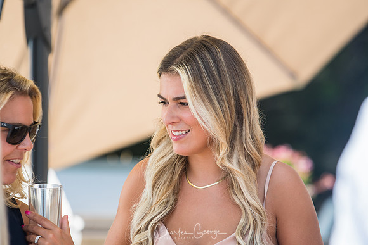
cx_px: 184
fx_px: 3067
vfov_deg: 4.6
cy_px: 122
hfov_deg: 6.9
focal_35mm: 300
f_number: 4
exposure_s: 1/640
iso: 200
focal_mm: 200
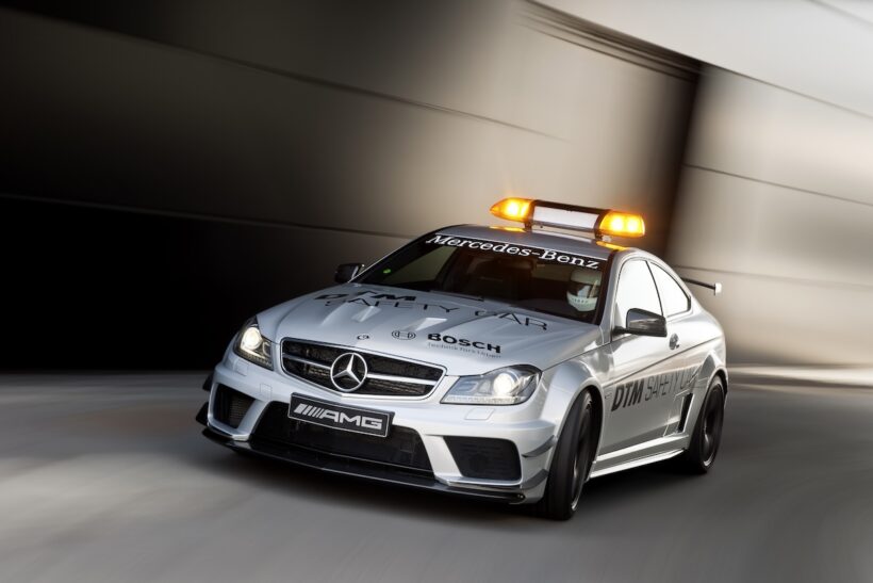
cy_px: 292
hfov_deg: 28.8
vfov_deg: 19.5
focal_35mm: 70
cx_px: 436
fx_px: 1698
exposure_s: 6
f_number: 20
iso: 100
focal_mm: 70
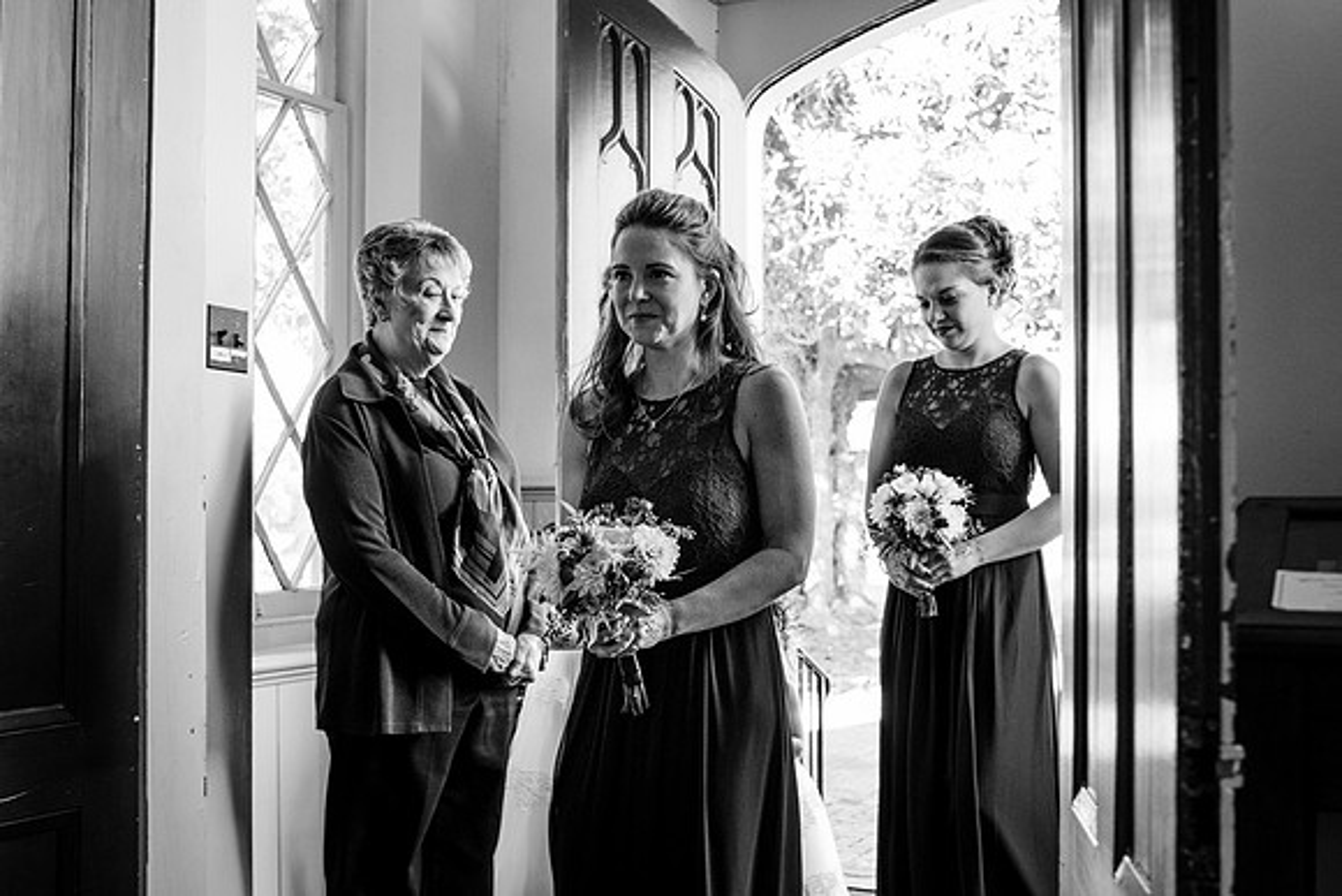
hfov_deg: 45.5
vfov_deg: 31.3
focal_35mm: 43
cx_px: 637
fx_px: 1599
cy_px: 487
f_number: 4
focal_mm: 35
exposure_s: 1/100
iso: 2000
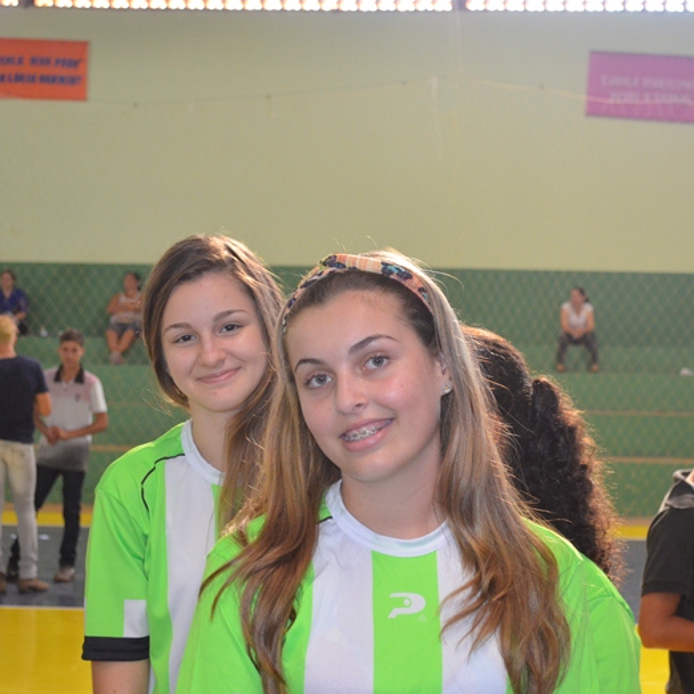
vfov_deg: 22.2
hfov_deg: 22.2
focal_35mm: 78
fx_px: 1769
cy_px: 346
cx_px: 398
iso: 1600
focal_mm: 40
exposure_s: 1/60
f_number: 5.3
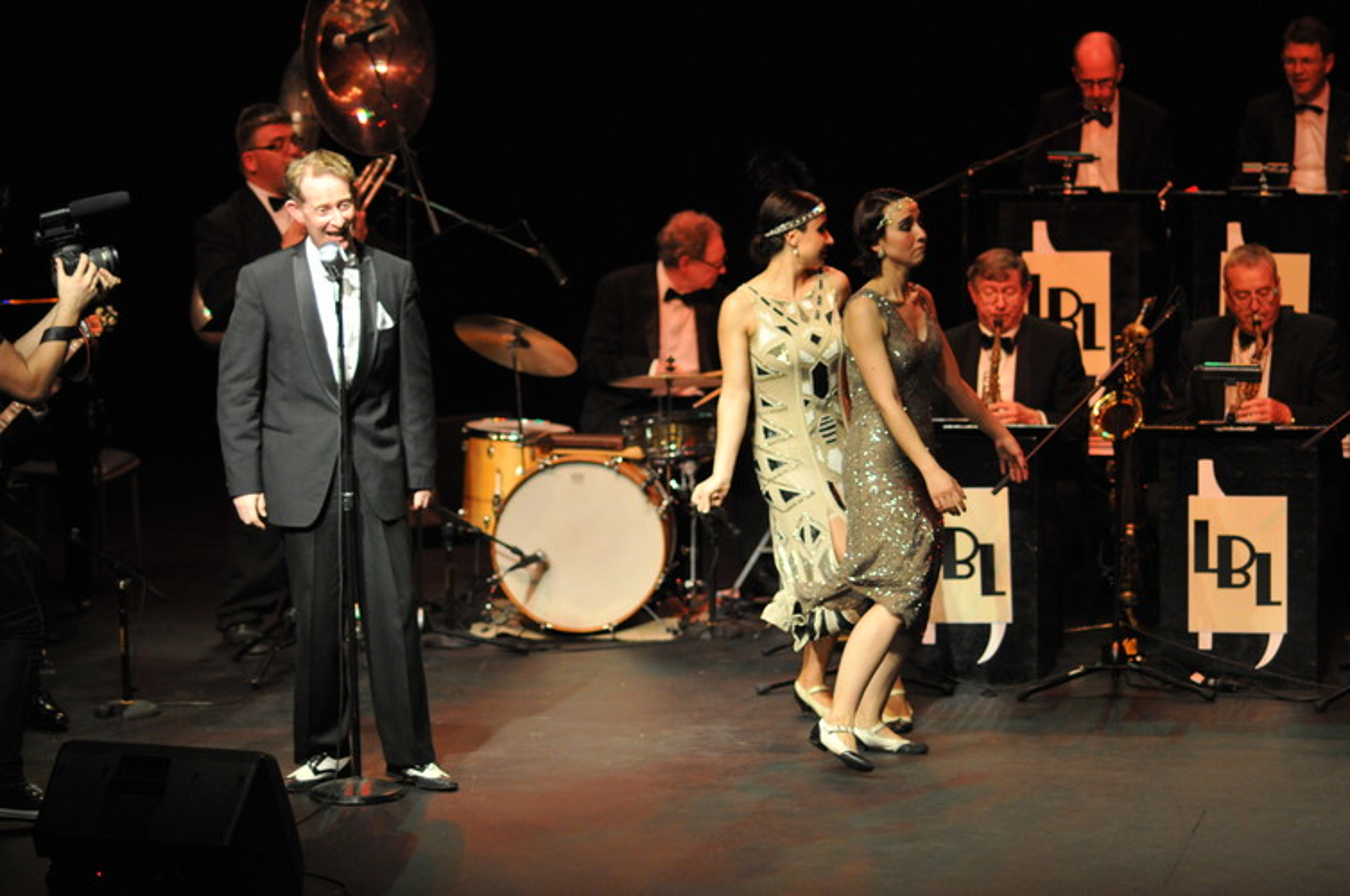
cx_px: 675
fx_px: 4775
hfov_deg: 16.1
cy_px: 448
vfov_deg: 10.7
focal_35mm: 128
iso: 1600
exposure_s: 1/2000
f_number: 1.8
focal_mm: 85
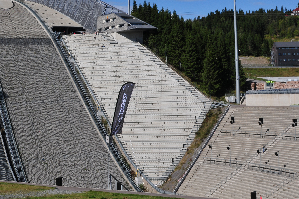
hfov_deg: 31.8
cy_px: 58
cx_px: 73
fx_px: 514
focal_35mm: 62
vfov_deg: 21.7
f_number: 11
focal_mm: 24
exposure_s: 1/500
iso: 200
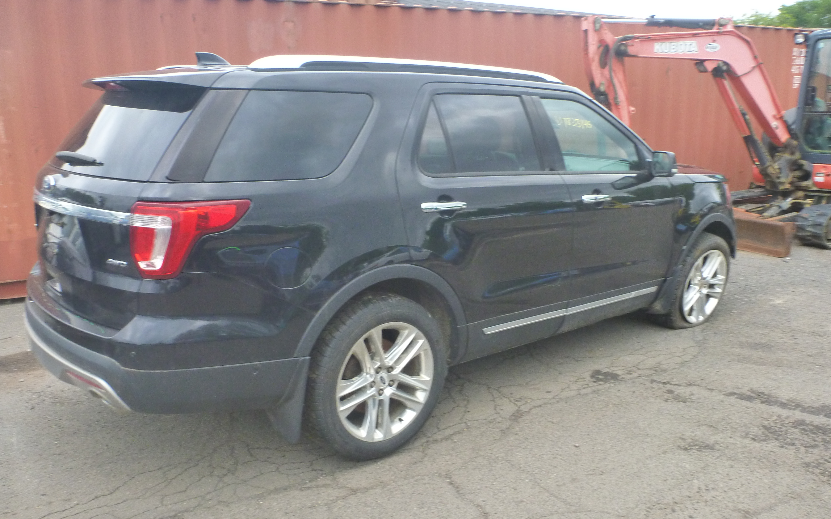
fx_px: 679
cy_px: 270
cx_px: 415
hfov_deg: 62.9
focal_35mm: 30
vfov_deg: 41.8
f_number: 3.3
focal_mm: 4.9
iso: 320
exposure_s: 1/250
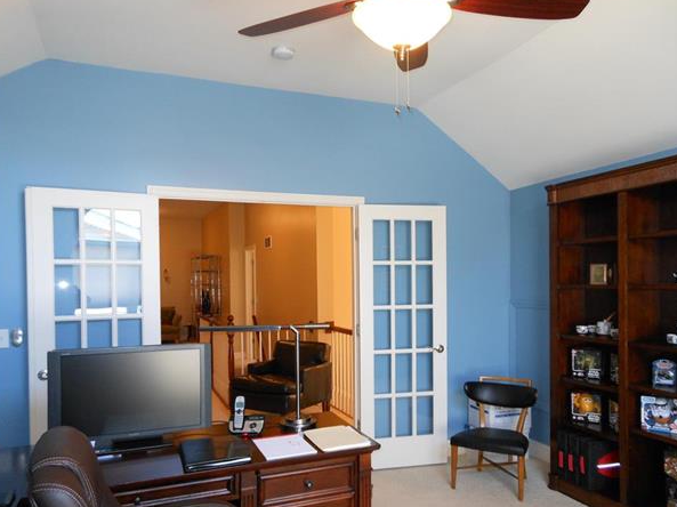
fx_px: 528
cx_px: 355
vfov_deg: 51.3
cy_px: 261
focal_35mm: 27
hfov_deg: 65.3
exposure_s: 1/30
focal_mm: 4.5
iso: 250
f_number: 3.2
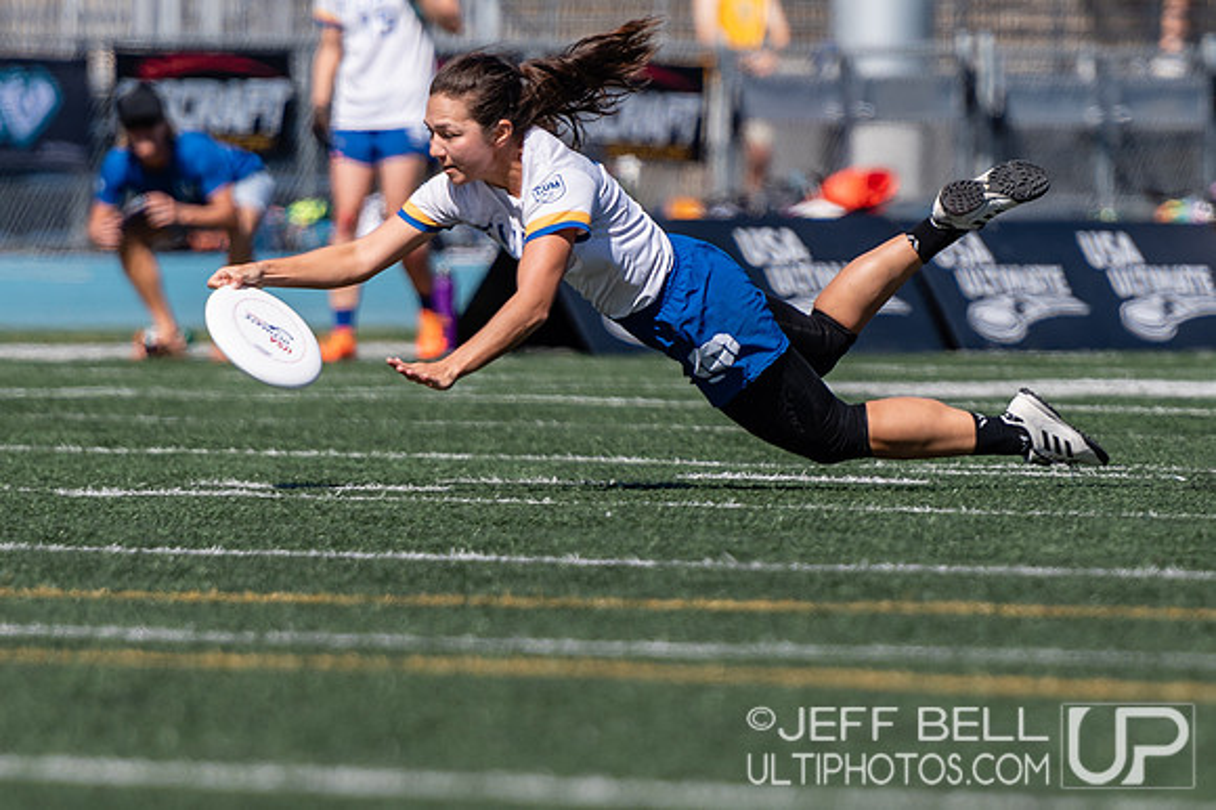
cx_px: 750
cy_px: 687
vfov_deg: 2.6
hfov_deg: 3.9
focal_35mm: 527
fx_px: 17775
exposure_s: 1/2500
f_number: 2.8
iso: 100
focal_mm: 200
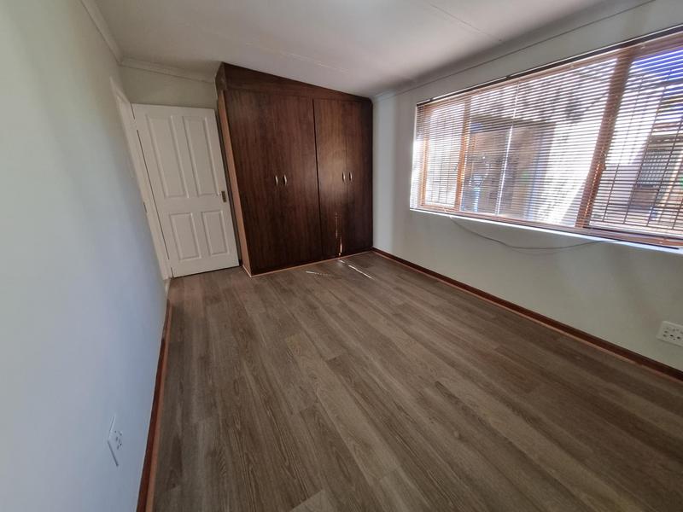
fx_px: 256
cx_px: 342
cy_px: 256
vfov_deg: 89.9
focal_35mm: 13
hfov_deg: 106.2
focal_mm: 1.74
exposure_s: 1/50
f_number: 2.2
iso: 250
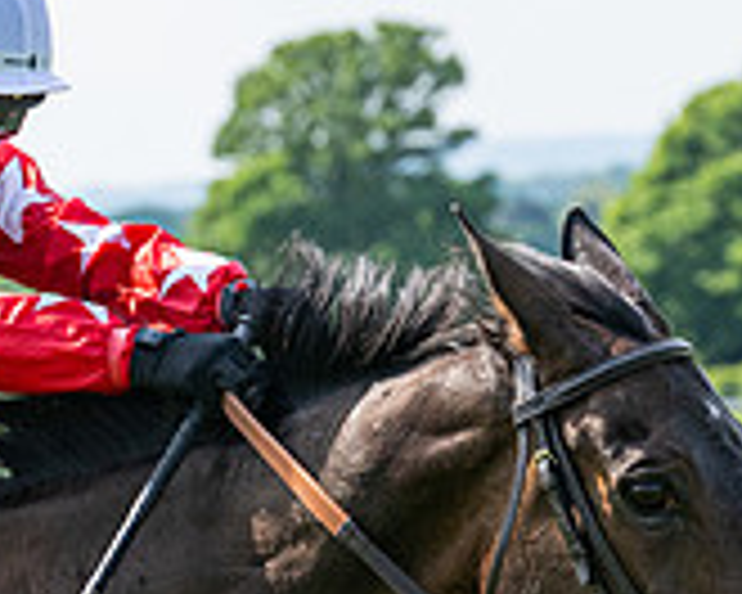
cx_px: 146
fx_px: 7445
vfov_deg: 4.5
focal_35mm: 339
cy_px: 959
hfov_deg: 5.7
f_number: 4
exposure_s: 1/2500
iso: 400
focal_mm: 70
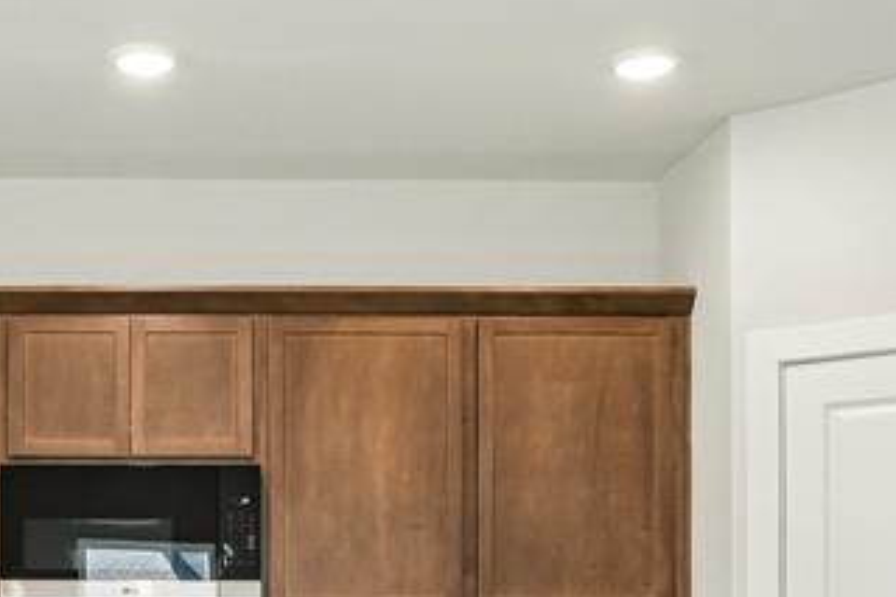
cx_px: 126
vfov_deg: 20.0
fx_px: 1632
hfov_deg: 29.7
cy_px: 619
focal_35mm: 66
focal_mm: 20.5
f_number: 8
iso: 400
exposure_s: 1/30
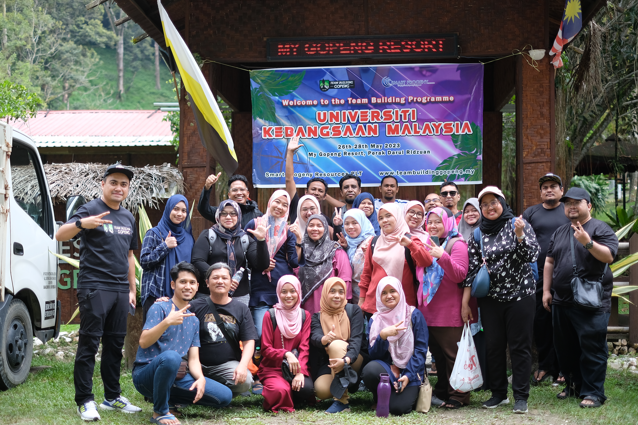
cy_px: 212
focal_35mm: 53
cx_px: 319
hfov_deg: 37.5
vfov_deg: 25.5
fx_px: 939
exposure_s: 1/950
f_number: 1.4
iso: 200
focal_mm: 35
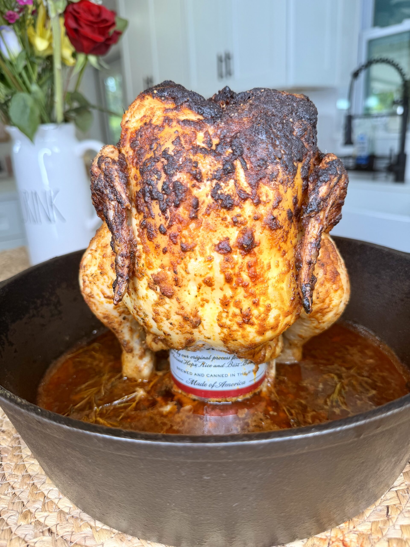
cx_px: 205
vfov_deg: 71.6
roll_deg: +3.1
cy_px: 274
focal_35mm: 24
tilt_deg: -19.3
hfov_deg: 56.8
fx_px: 379
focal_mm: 6.76
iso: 64
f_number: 1.78
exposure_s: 1/158
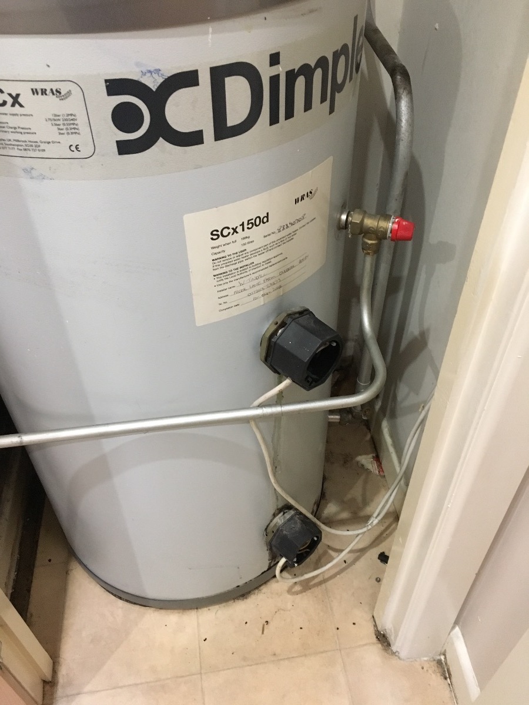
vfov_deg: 61.7
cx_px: 264
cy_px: 352
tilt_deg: -45.1
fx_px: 591
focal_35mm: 29
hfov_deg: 48.2
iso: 250
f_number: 2.2
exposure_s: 1/17
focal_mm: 4.15
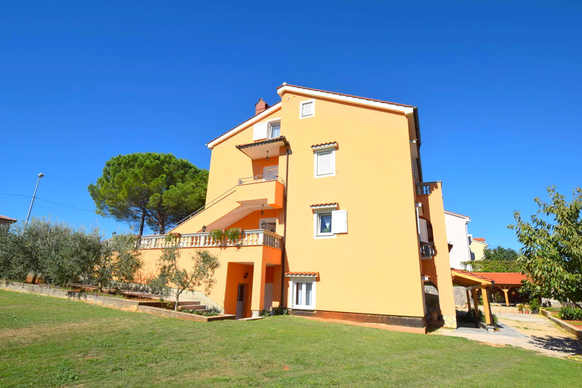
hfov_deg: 90.0
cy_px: 194
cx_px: 291
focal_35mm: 18
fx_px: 291
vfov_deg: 67.4
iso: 200
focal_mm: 12
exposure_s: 1/500
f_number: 11
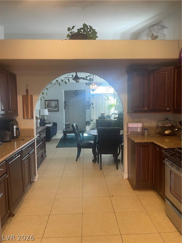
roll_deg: +0.7
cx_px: 91
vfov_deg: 69.4
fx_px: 175
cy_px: 122
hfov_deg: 54.9
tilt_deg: -4.0
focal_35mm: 25
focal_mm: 5.1
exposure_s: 1/60
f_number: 1.6
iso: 80
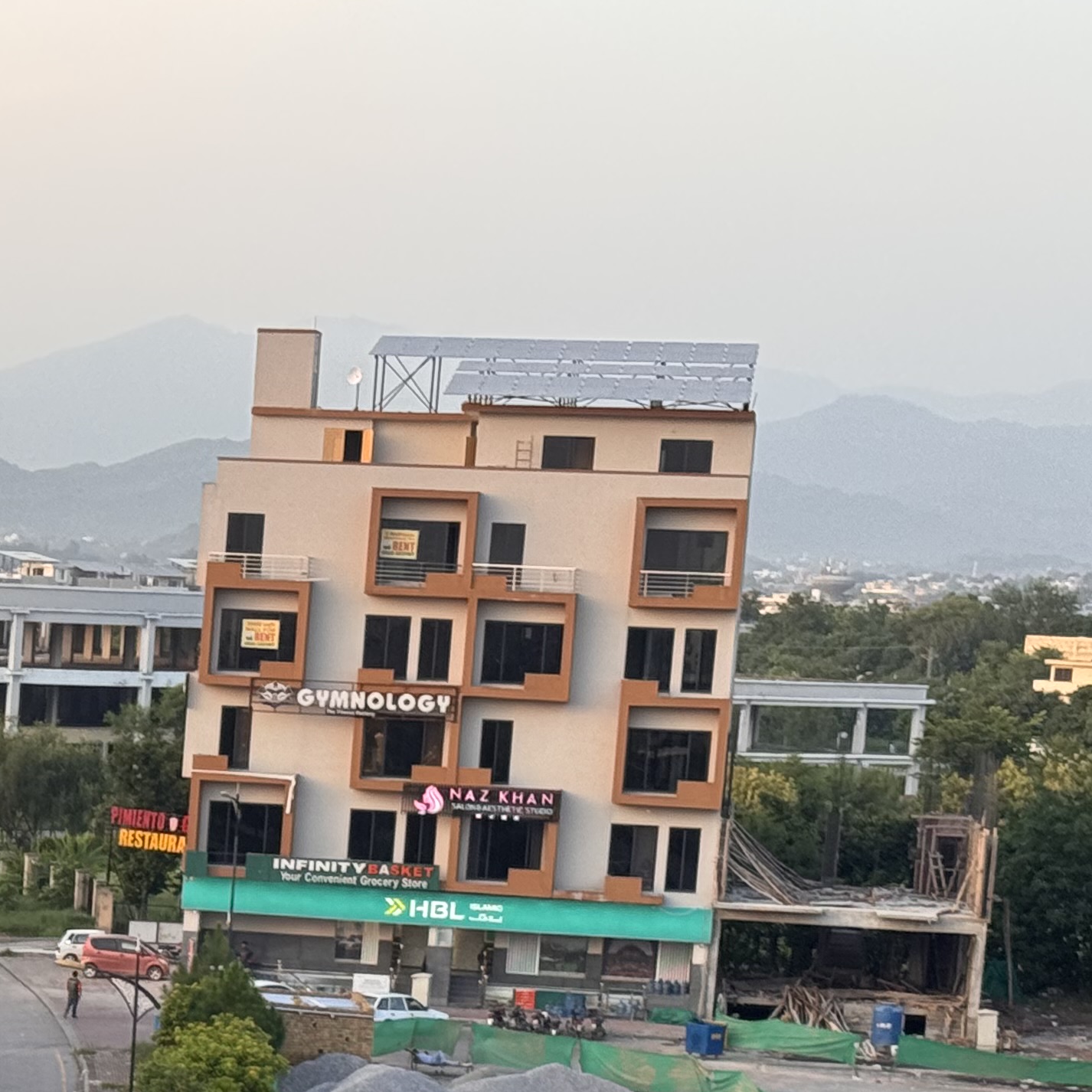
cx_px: -343
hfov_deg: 13.9
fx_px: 4283
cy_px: 1139
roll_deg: -2.6
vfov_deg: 14.3
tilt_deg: -7.8
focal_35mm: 120
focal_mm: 6.76
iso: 100
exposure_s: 1/172
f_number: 1.78
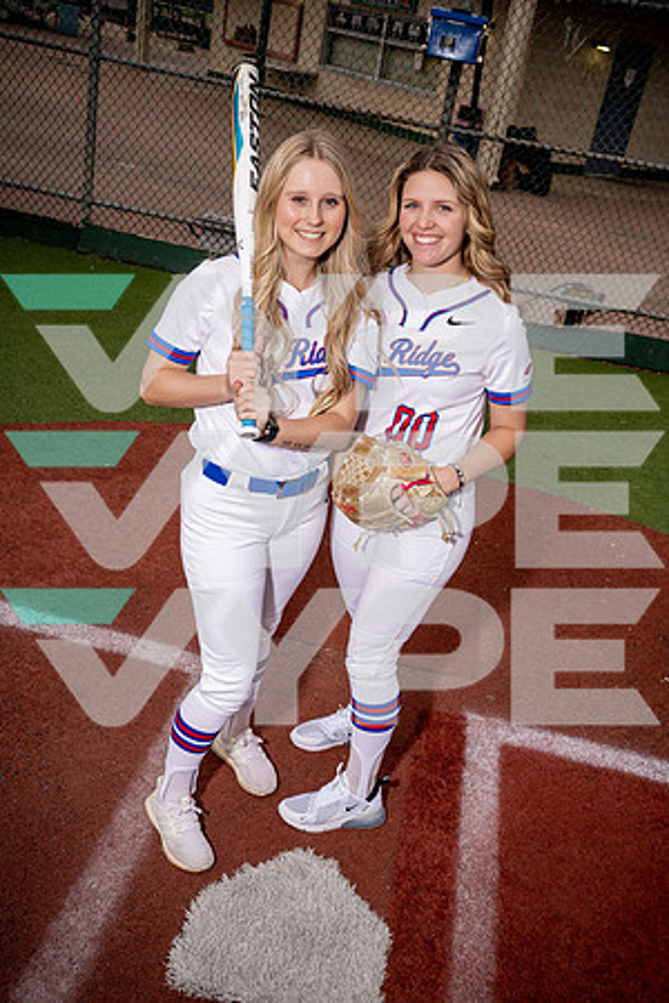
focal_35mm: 35
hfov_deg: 37.9
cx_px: 334
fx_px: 976
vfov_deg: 54.4
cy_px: 502
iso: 100
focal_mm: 35
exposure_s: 1/250
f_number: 8
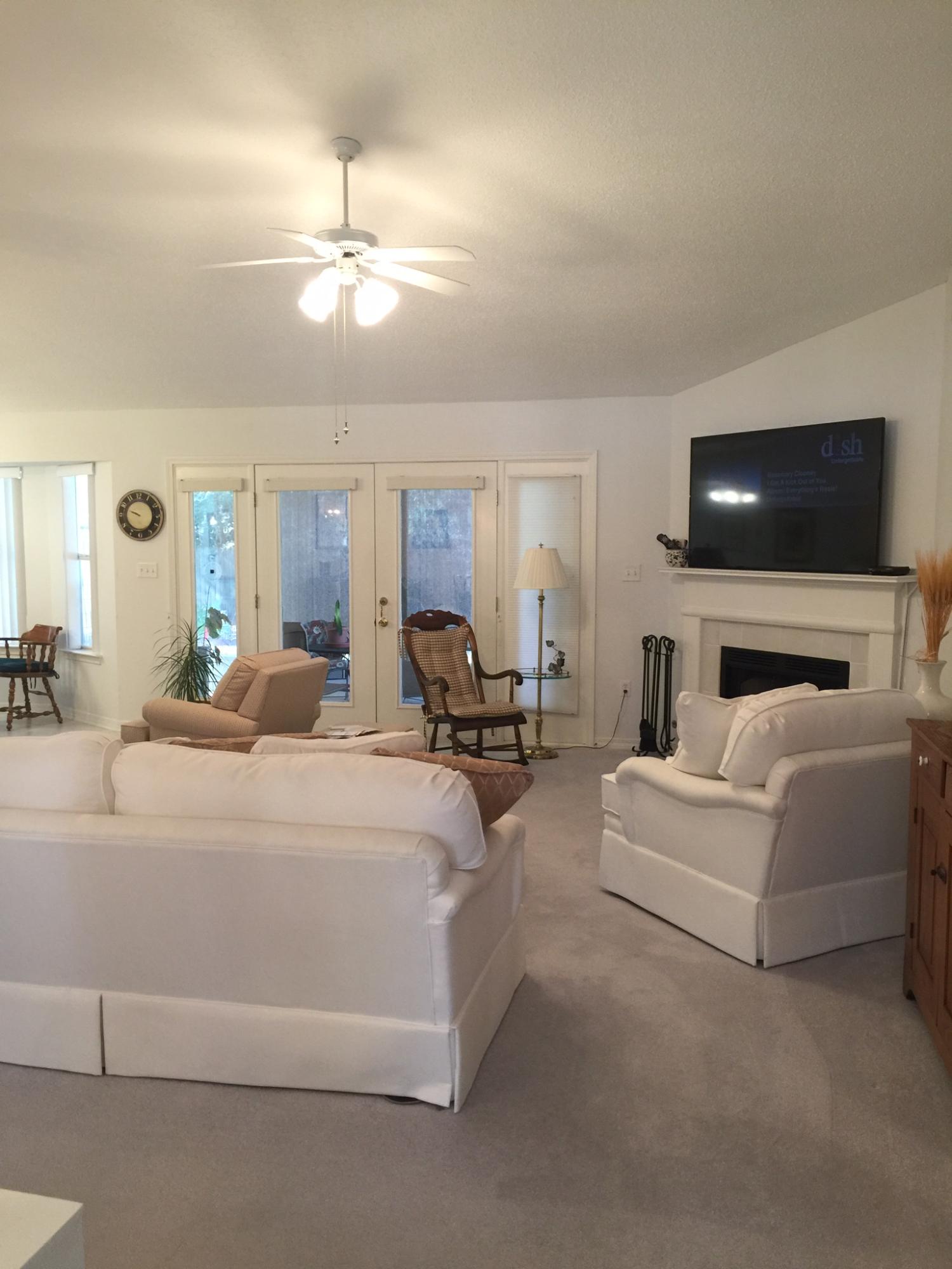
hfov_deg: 48.2
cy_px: 634
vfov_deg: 61.7
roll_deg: +0.1
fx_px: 1063
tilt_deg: -4.2
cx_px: 476
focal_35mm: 29
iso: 80
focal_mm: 4.15
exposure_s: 1/15
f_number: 2.2
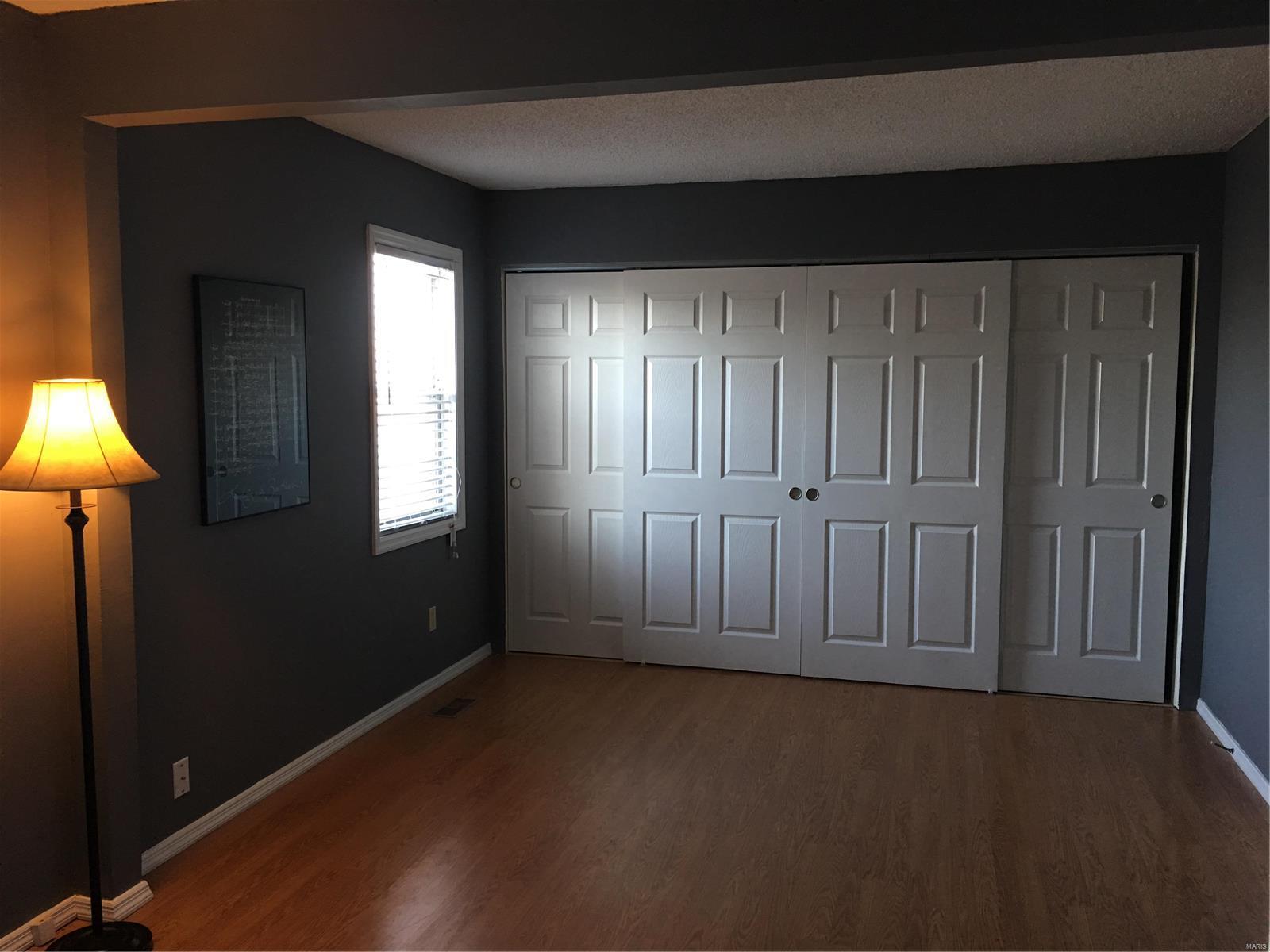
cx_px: 635
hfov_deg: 61.7
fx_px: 1064
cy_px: 476
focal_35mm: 29
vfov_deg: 48.2
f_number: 2.2
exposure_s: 1/15
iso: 50
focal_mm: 4.15
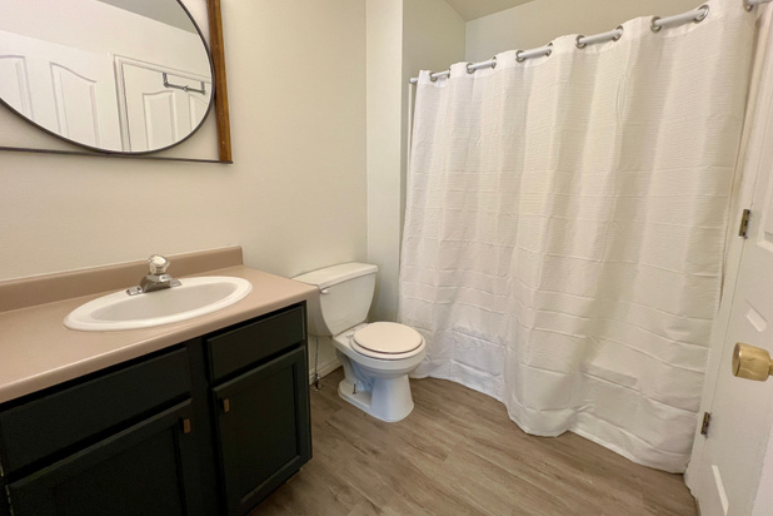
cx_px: 393
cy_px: 242
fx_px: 301
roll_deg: -0.8
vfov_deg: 81.1
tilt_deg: -10.4
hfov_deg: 104.2
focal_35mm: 14
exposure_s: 1/120
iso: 160
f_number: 1.8
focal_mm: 1.57
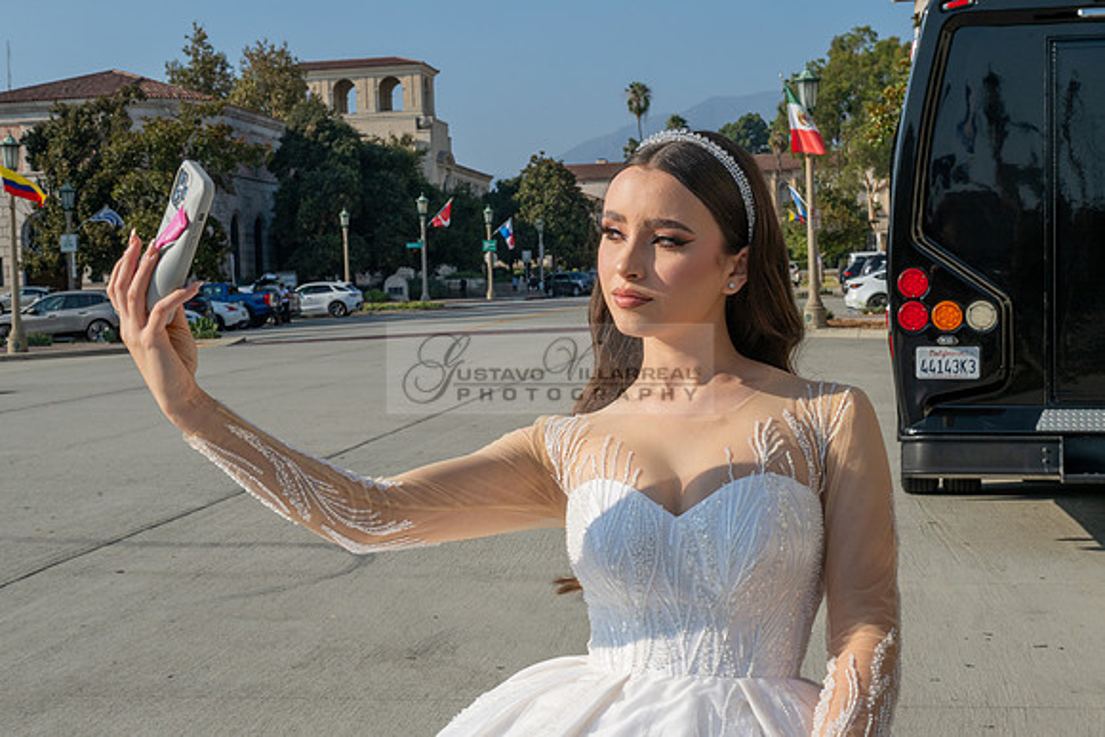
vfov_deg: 24.2
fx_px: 1719
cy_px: 368
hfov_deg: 35.6
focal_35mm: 56
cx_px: 552
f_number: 18
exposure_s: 1/200
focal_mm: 56
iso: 200
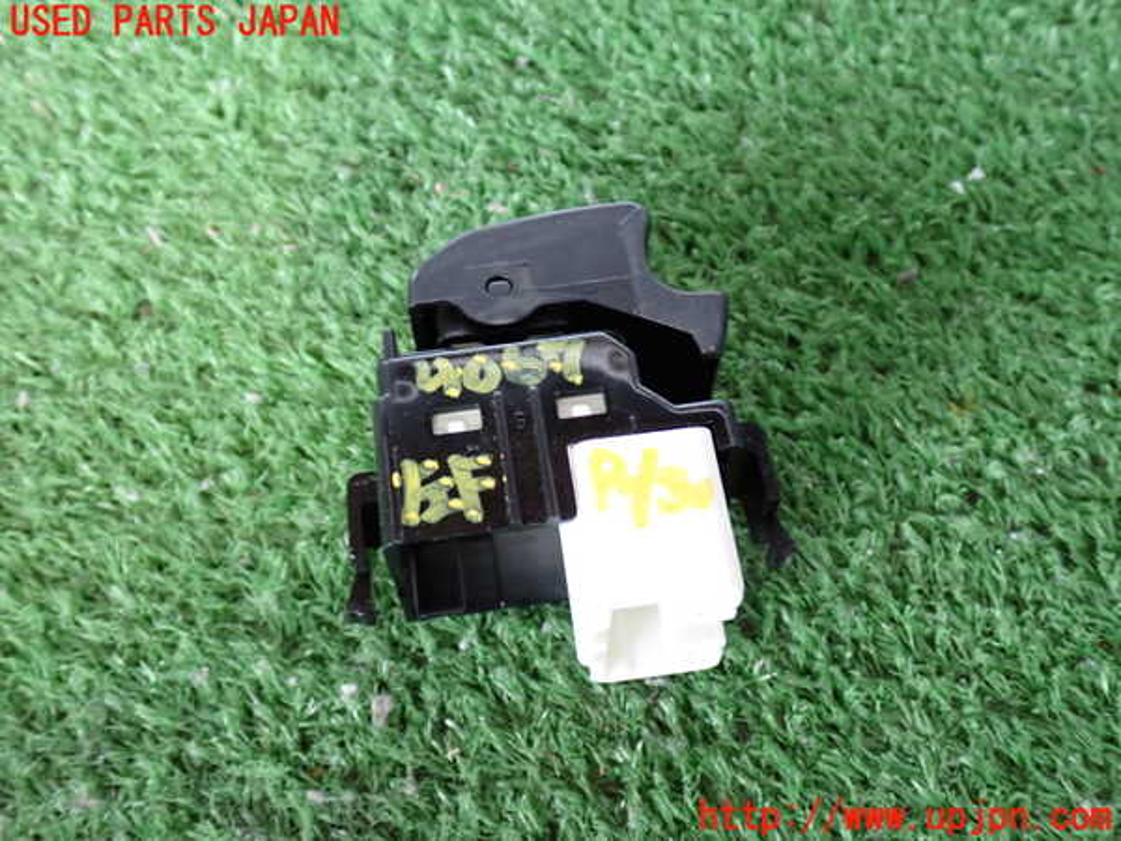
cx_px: 560
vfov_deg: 37.7
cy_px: 420
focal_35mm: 38
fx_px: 1231
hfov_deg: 49.0
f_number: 2.7
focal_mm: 6.83
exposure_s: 1/40
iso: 640
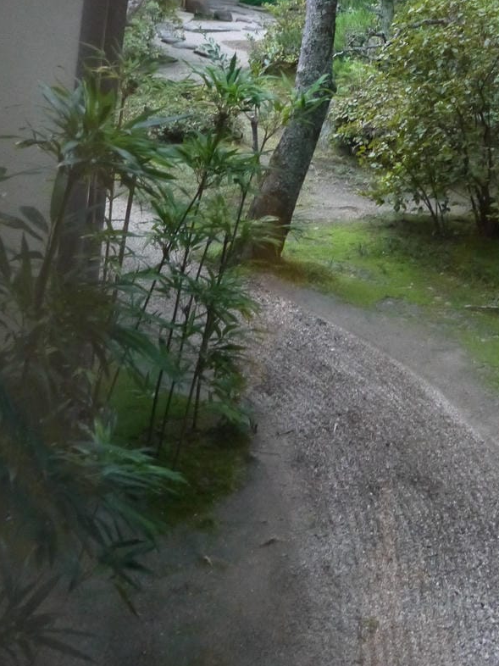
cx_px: 383
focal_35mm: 57
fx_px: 1096
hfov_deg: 25.3
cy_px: 60
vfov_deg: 32.1
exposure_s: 1/80
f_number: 3.5
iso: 1600
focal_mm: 14
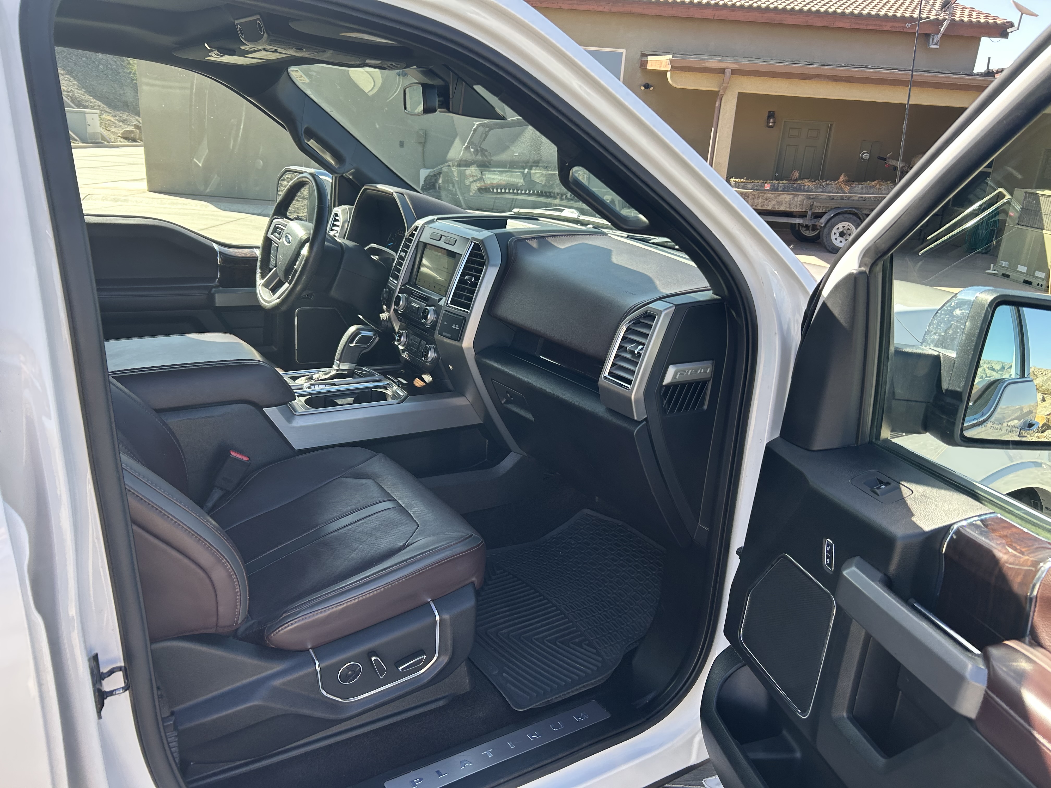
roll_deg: -3.5
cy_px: 394
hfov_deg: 67.3
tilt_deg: -18.7
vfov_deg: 53.1
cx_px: 526
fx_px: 789
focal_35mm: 26
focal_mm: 5.7
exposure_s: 1/461
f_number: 1.5
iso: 50
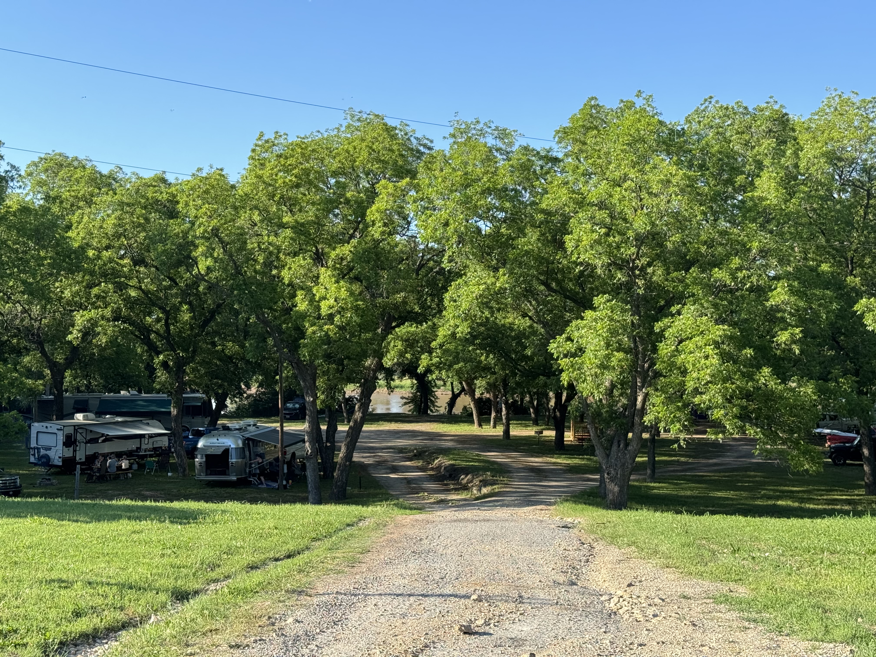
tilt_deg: +0.5
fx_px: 1215
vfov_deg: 30.3
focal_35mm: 48
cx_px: 438
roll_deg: -0.1
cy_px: 328
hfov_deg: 39.7
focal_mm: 6.76
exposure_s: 1/1524
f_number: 1.78
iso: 64
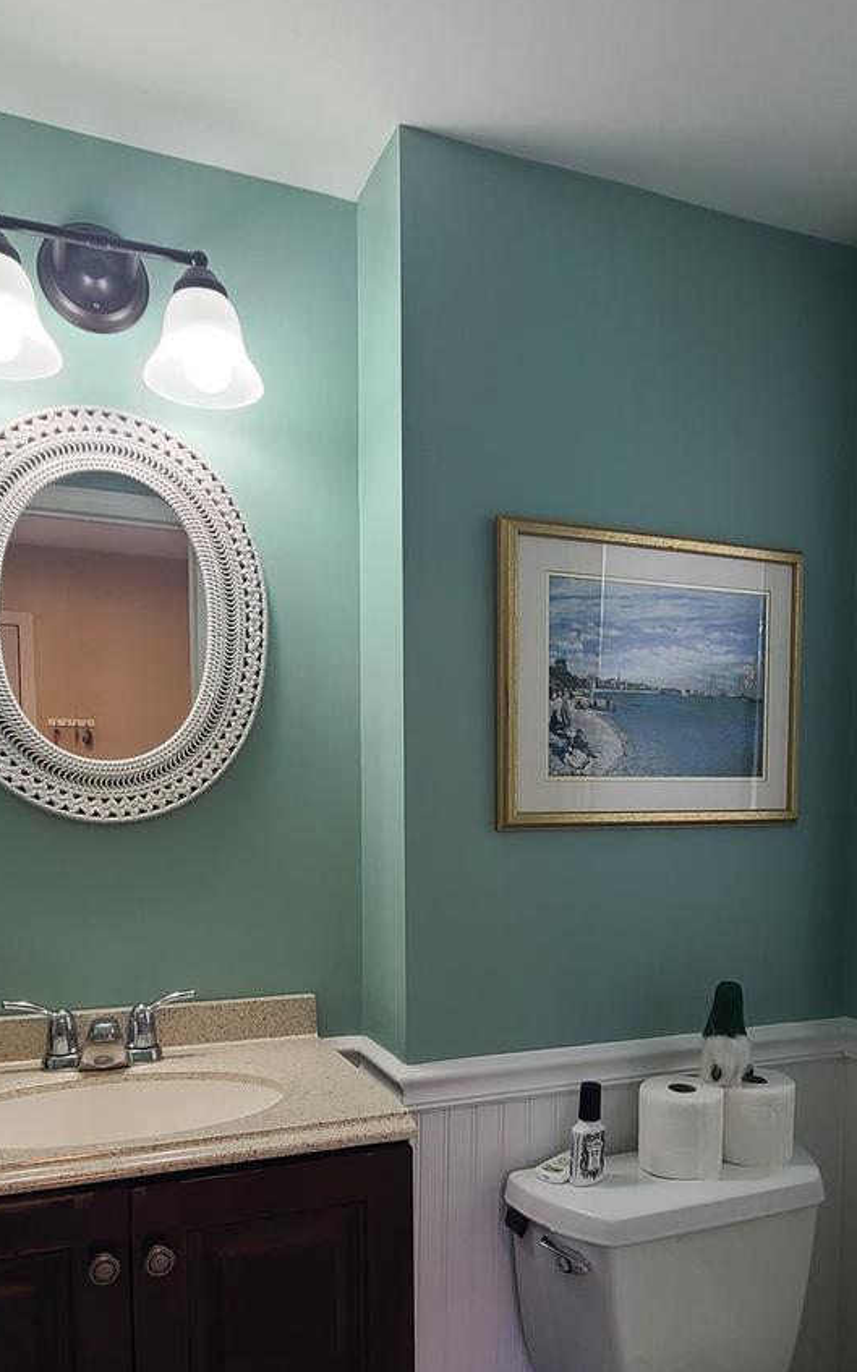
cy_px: 871
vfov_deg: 71.2
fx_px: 935
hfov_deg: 49.1
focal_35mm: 25
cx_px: 497
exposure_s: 1/60
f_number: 2.2
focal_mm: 2.2
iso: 80
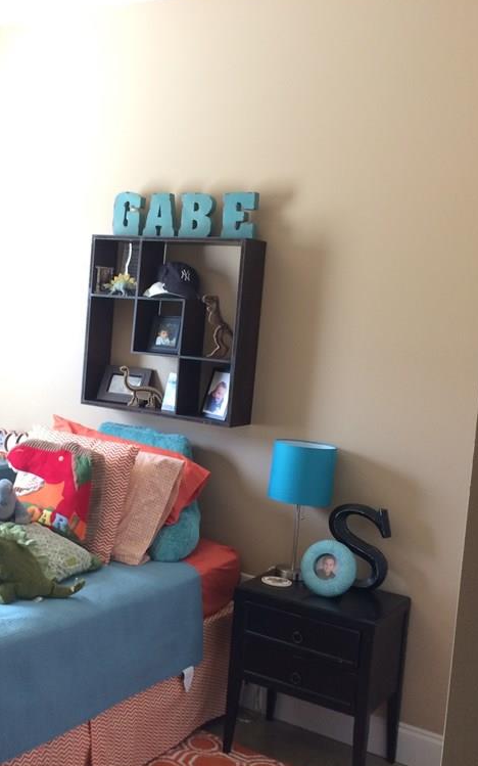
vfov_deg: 47.2
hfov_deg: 29.8
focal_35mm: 42
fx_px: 876
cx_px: 97
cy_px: 381
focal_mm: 4.15
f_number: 2.2
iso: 100
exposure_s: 1/30
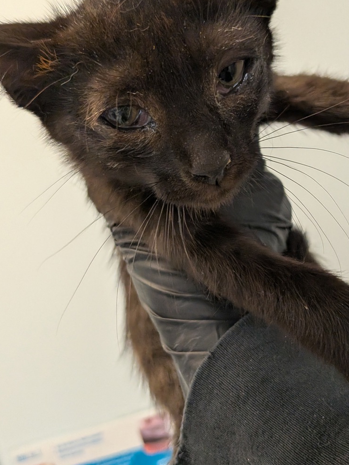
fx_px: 444
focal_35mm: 33
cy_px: 235
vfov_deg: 55.3
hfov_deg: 42.9
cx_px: 197
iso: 767
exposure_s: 1/355
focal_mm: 4.53
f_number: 1.7
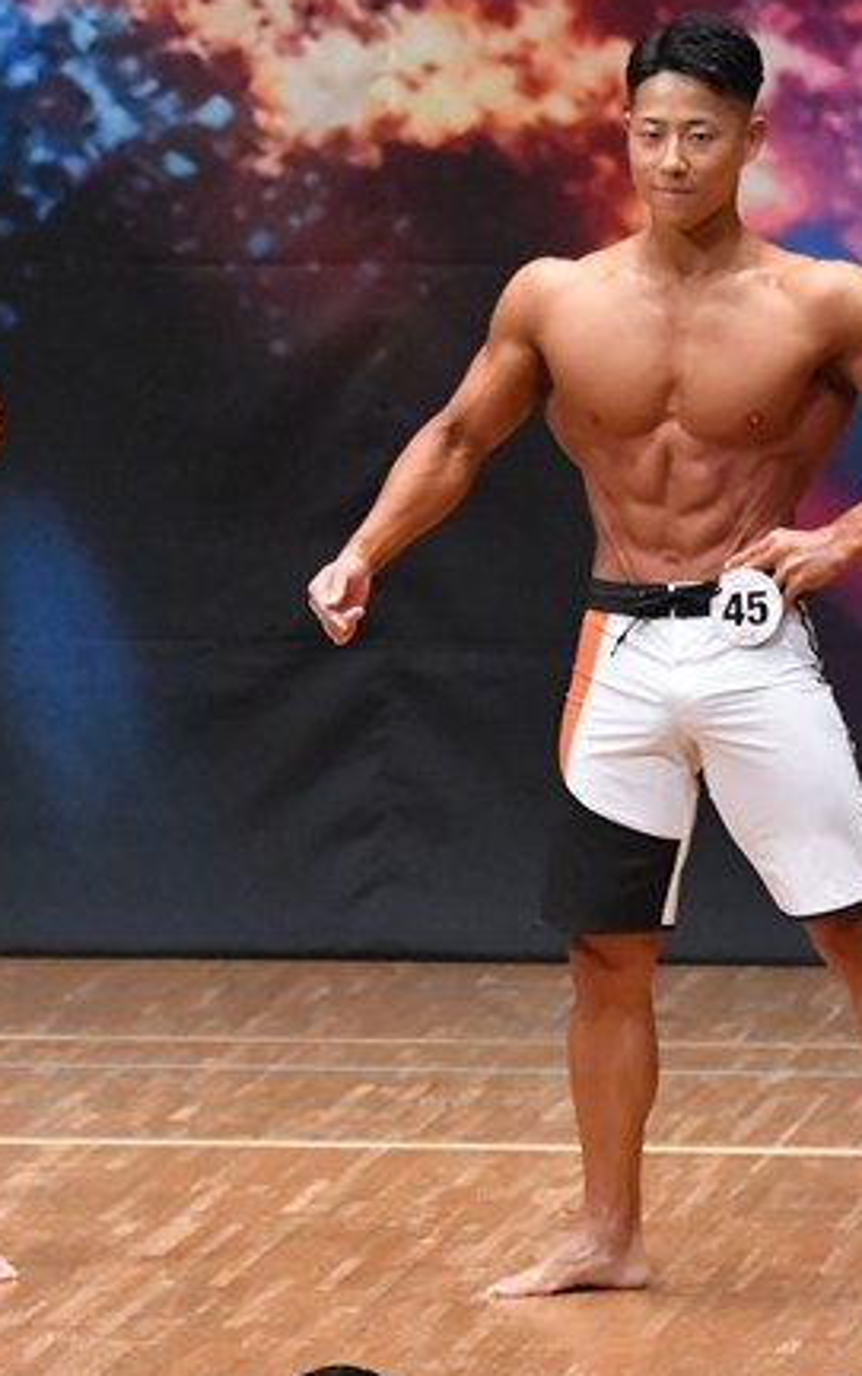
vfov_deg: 4.5
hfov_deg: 2.8
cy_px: 705
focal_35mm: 465
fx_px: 17461
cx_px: 199
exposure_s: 1/400
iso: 8000
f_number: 5.6
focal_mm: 170
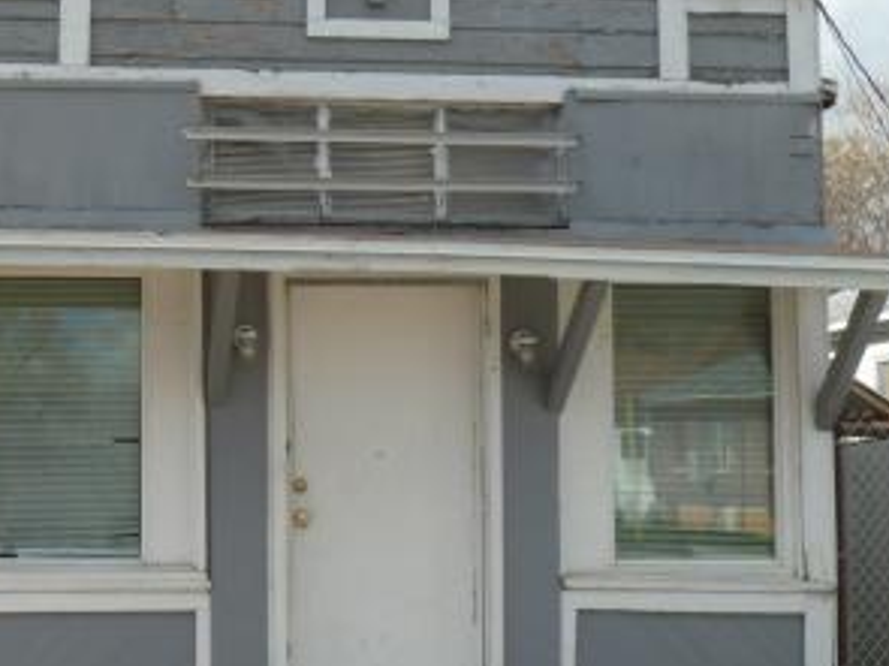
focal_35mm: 76
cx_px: 66
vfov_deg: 19.4
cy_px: 350
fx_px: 1951
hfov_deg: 24.8
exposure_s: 1/200
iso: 80
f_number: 5.6
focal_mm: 6.3
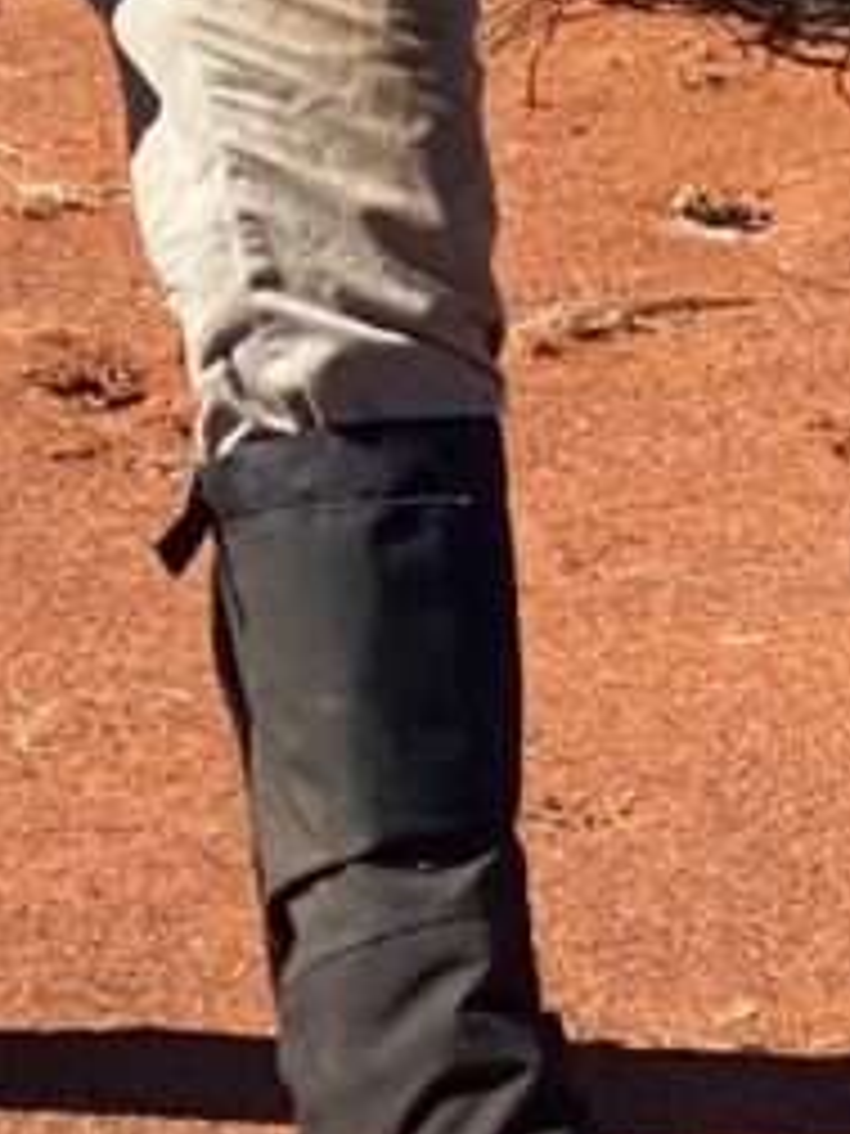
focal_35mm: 317
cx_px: 562
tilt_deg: -6.5
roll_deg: +1.1
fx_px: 10379
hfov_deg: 4.7
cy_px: -680
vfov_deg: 6.2
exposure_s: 1/1410
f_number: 2
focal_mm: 6
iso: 20
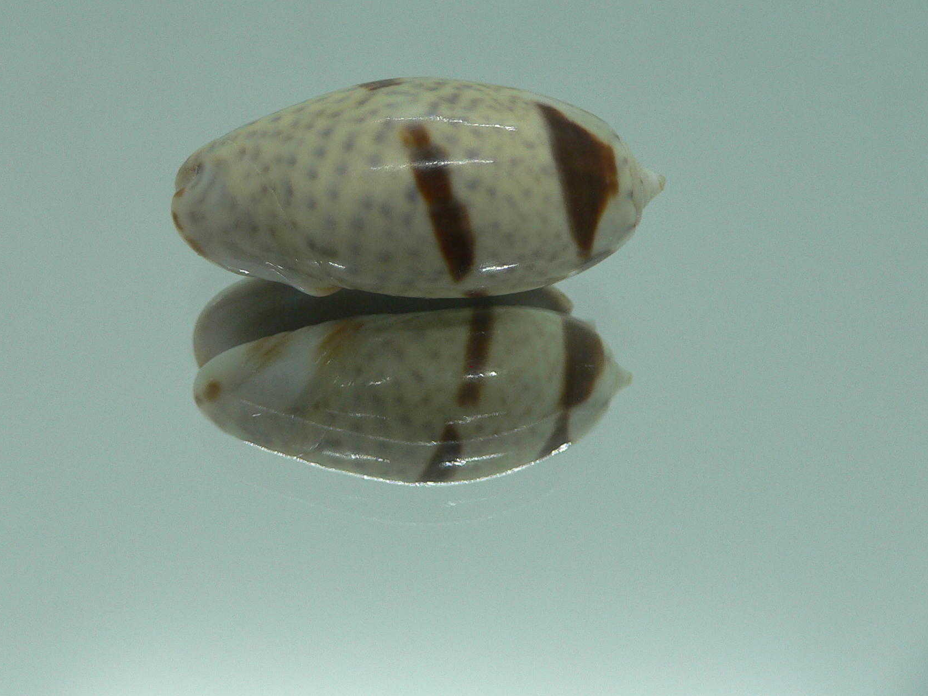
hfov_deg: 44.7
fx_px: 1126
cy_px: 284
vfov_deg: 34.3
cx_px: 409
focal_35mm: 42
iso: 80
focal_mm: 4.6
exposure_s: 1/60
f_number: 2.8
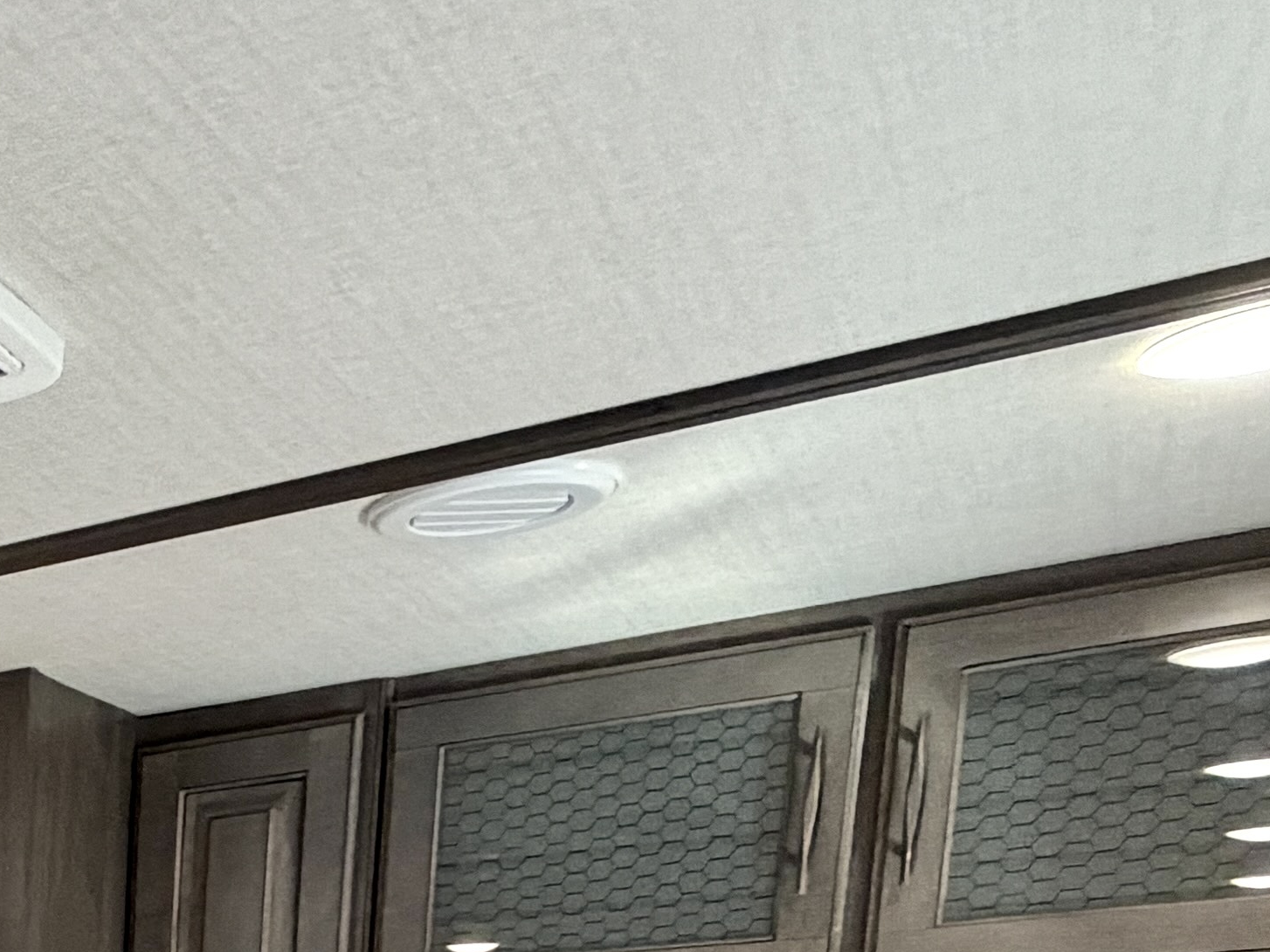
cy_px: 1575
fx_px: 2018
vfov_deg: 20.8
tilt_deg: -12.3
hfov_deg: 25.8
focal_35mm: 55
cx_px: -645
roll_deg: +0.9
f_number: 2.2
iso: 200
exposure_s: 1/60
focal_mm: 2.22
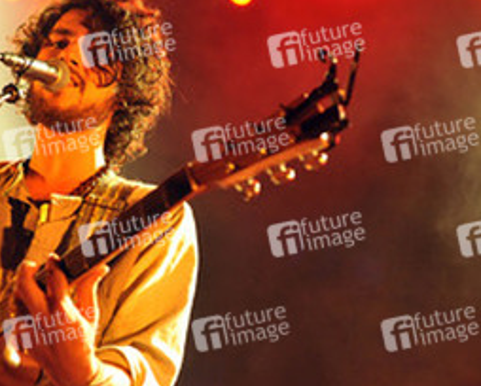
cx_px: 76
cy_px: 187
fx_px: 1183
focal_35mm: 83
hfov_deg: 22.6
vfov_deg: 18.5
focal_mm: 50
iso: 2500
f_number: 2.8
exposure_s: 1/160
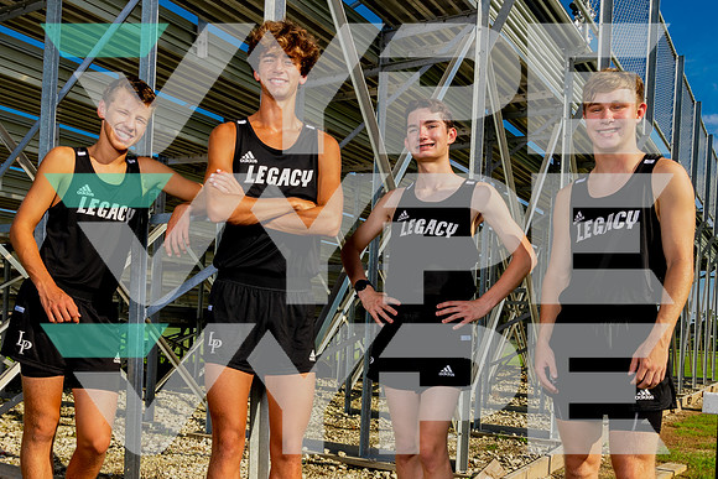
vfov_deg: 36.4
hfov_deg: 53.0
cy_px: 326
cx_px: 319
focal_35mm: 36
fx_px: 718
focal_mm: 24
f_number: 13
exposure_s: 1/200
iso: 200
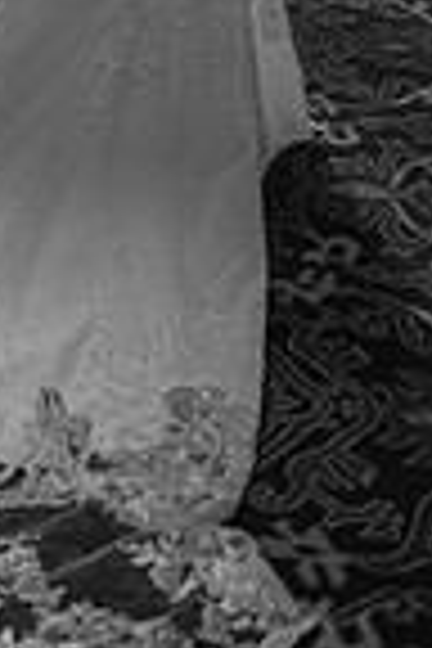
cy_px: -148
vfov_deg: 17.8
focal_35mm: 109
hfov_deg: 12.0
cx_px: -223
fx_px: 1962
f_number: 1.4
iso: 400
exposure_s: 1/400
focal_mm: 35
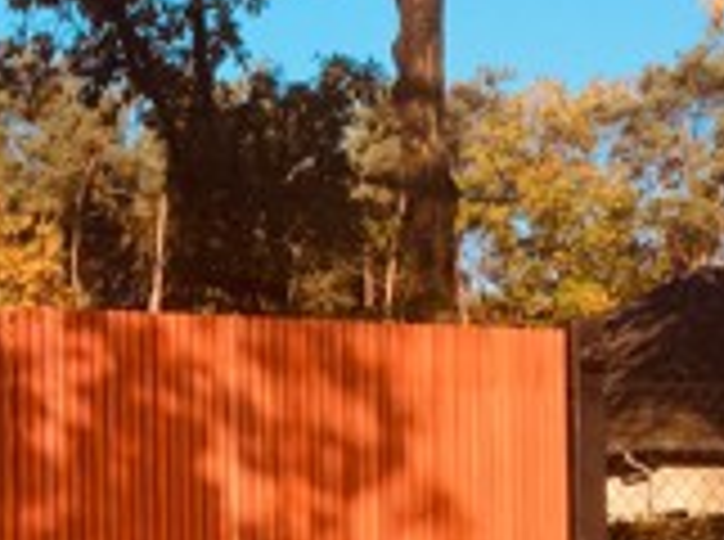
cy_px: 580
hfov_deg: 27.4
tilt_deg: +0.3
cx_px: -67
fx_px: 1356
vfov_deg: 21.4
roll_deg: +0.2
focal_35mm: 65
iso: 25
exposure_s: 1/668
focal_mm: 4.15
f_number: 2.2
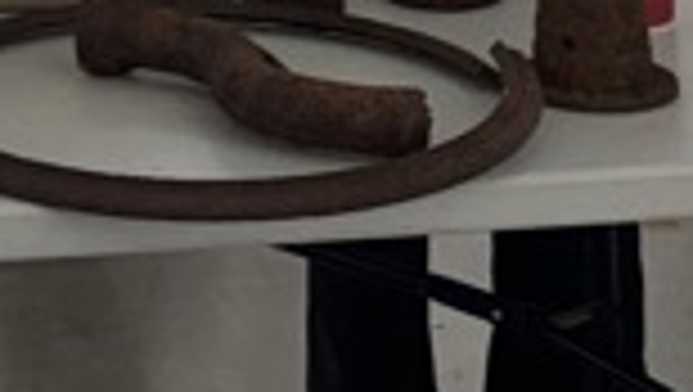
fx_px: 2704
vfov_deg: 7.2
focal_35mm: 147
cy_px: -838
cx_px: -148
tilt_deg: +1.1
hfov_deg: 14.1
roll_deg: +0.7
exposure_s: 1/120
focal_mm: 5.96
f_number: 1.6
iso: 50
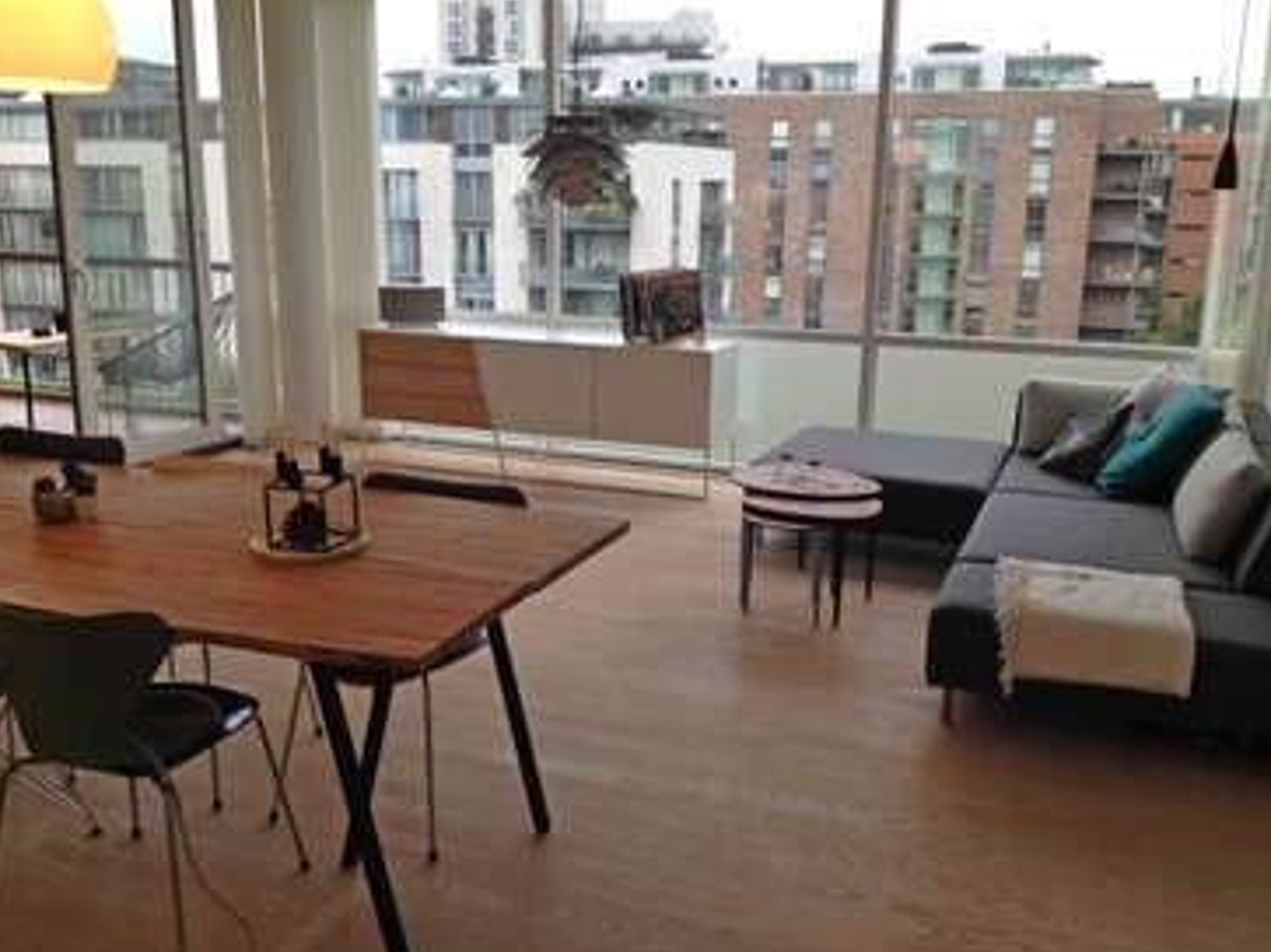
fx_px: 1321
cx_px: 639
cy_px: 483
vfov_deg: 39.6
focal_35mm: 36
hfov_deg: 51.4
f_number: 2.4
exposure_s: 1/40
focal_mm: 4.28
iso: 64
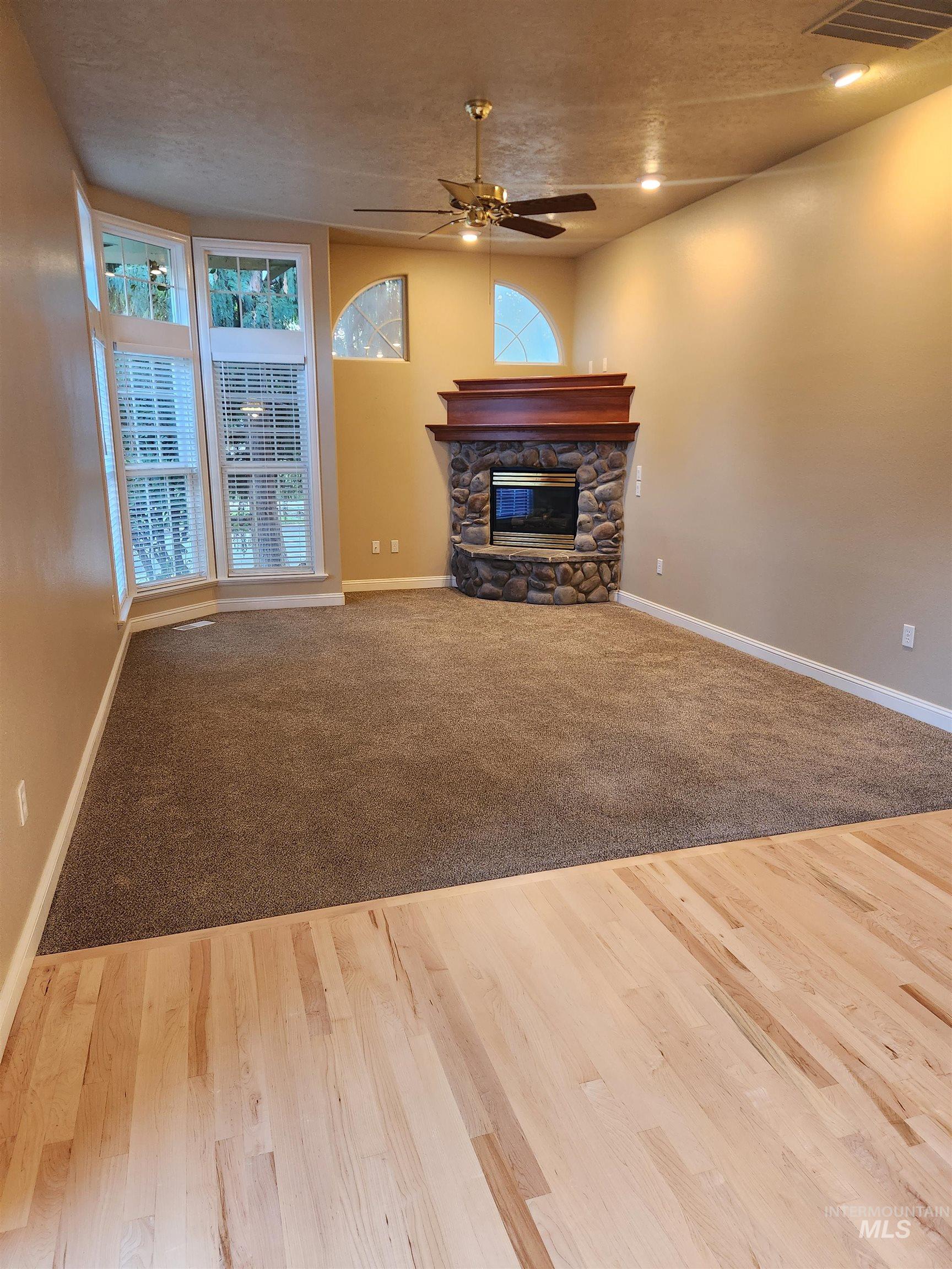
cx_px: 476
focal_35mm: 23
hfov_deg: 58.9
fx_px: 843
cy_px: 634
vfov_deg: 73.9
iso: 400
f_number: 1.8
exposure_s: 1/120
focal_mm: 5.4
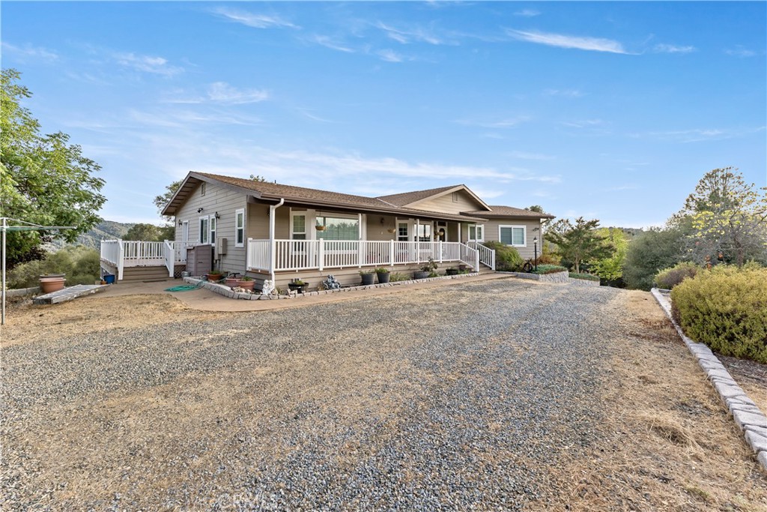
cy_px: 256
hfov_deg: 104.2
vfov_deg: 81.2
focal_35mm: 14
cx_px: 384
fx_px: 298
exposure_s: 1/160
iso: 80
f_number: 6.3
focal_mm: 14
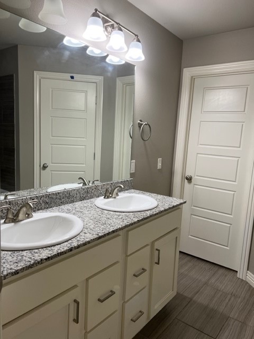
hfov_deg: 53.1
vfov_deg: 67.3
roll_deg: -2.7
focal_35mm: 26
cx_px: 127
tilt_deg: -8.6
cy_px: 170
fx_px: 254
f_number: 1.5
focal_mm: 5.7
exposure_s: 1/60
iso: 64
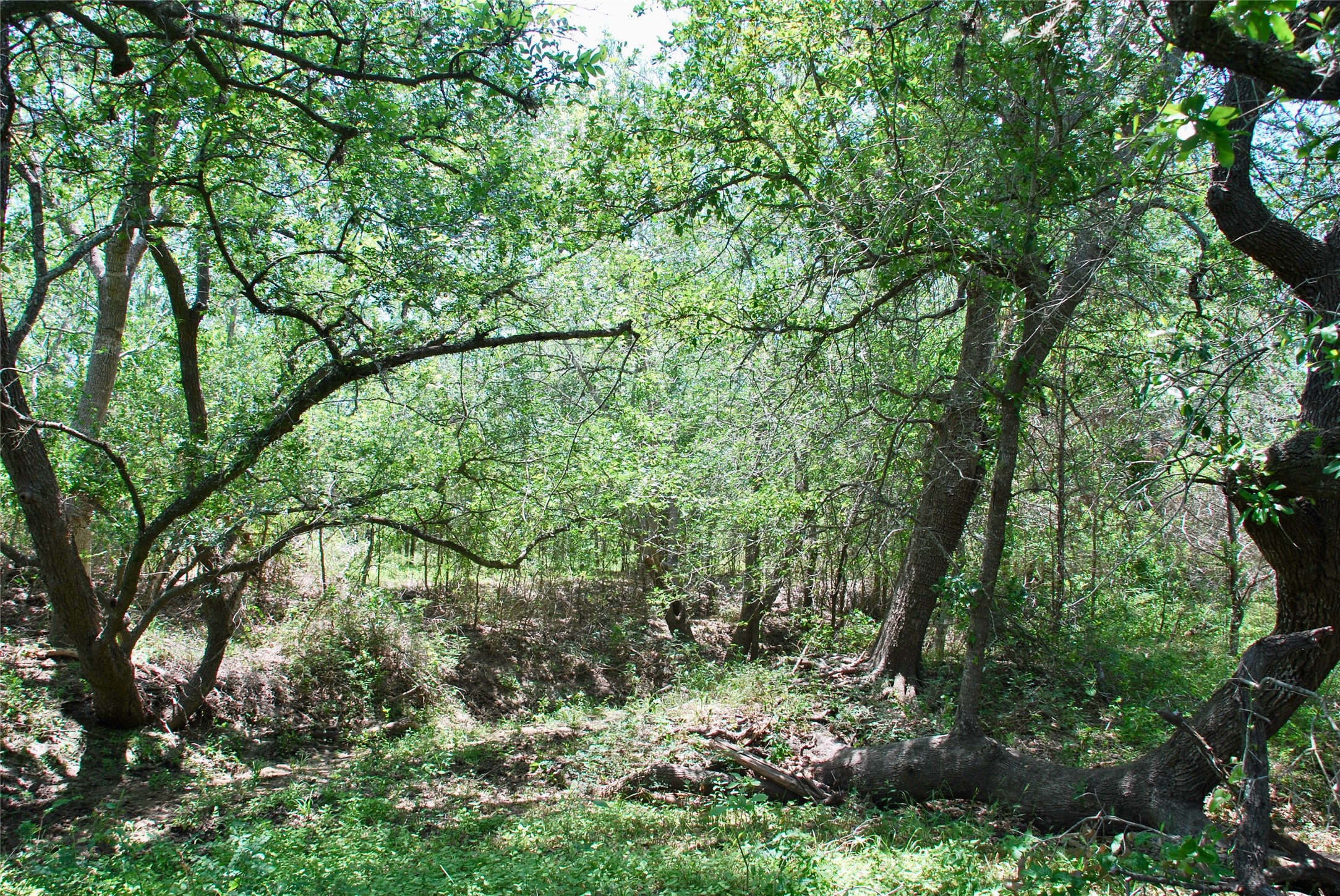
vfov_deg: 48.0
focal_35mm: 27
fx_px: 1006
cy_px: 448
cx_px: 670
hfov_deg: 67.3
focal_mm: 18
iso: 160
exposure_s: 1/125
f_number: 5.6
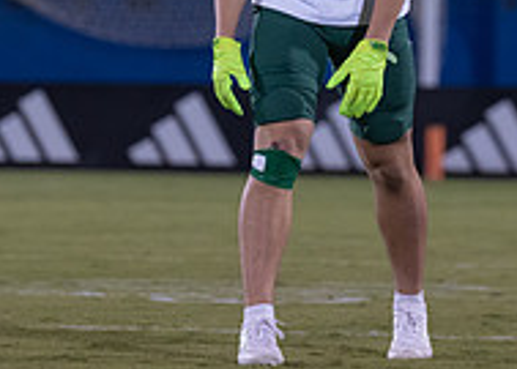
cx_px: 290
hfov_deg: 3.6
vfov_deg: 2.6
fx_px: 8237
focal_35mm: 561
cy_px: -115
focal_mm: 144
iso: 1600
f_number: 2.8
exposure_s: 1/1250
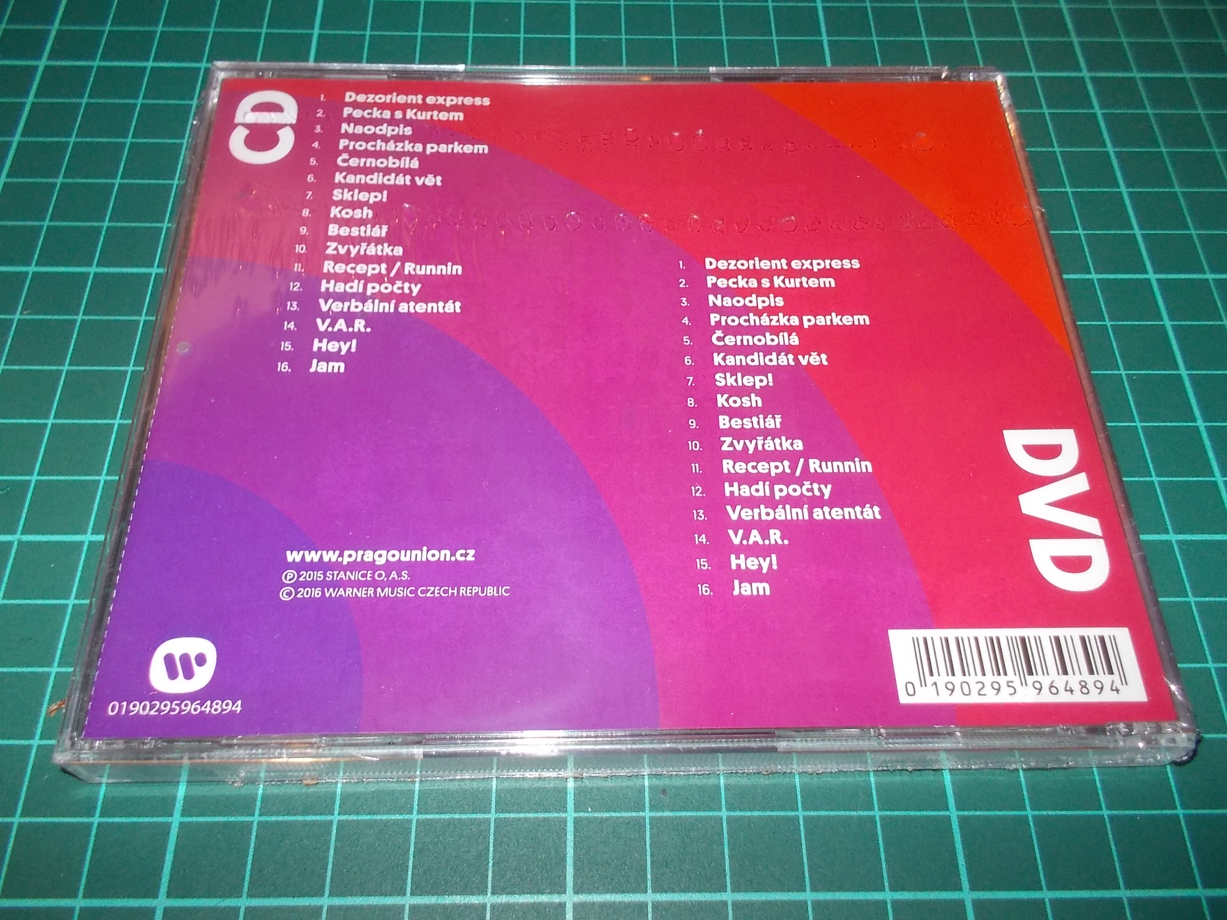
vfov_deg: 48.2
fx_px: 1028
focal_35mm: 29
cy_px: 460
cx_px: 614
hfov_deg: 61.7
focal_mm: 4.1
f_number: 3.3
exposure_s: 1/30
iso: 200
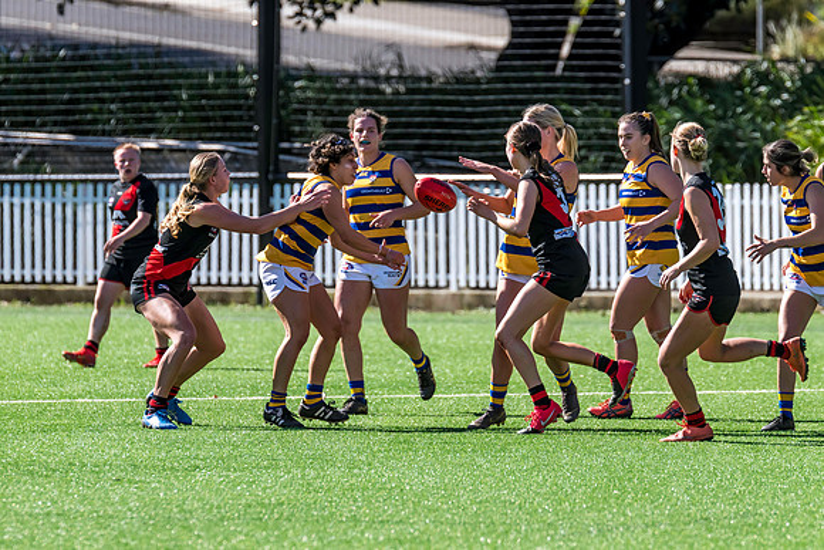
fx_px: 11489
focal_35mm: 502
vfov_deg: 2.7
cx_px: 344
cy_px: 312
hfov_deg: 4.1
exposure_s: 1/2000
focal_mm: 420
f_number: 6.3
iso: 800
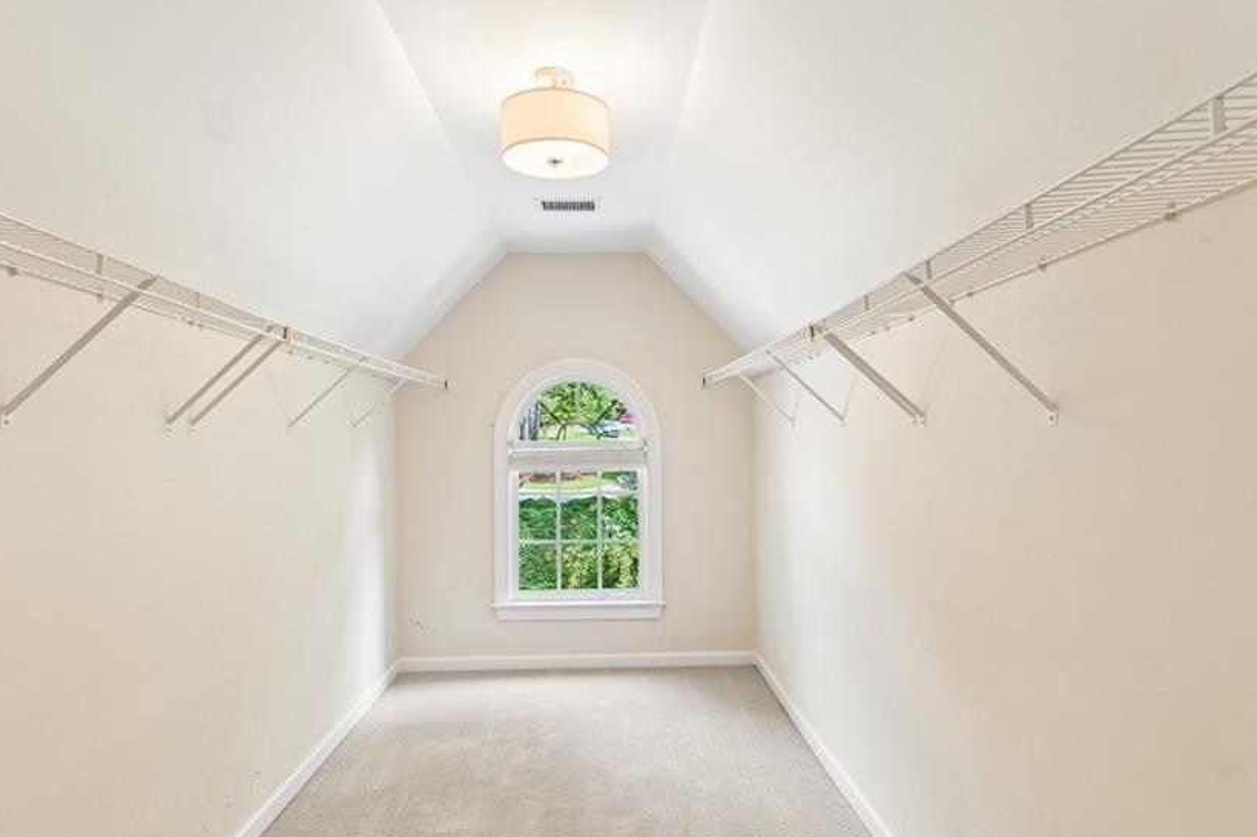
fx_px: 702
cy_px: 446
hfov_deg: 83.7
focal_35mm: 20
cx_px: 629
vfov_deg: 61.5
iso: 320
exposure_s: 1/13
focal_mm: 16.1
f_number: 8
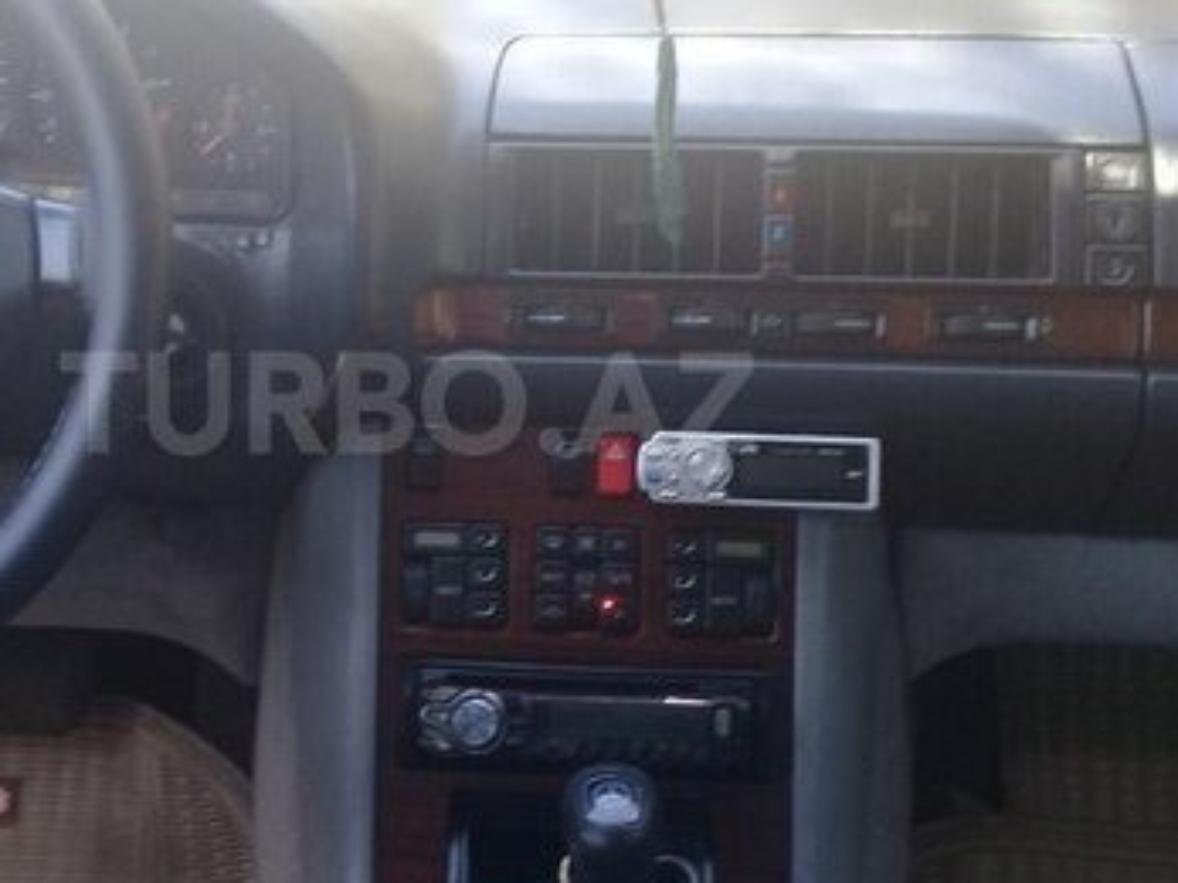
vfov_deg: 24.8
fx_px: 2007
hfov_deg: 32.5
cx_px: 407
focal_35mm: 59
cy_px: 402
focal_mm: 3.3
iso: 50
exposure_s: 1/33
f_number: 2.2
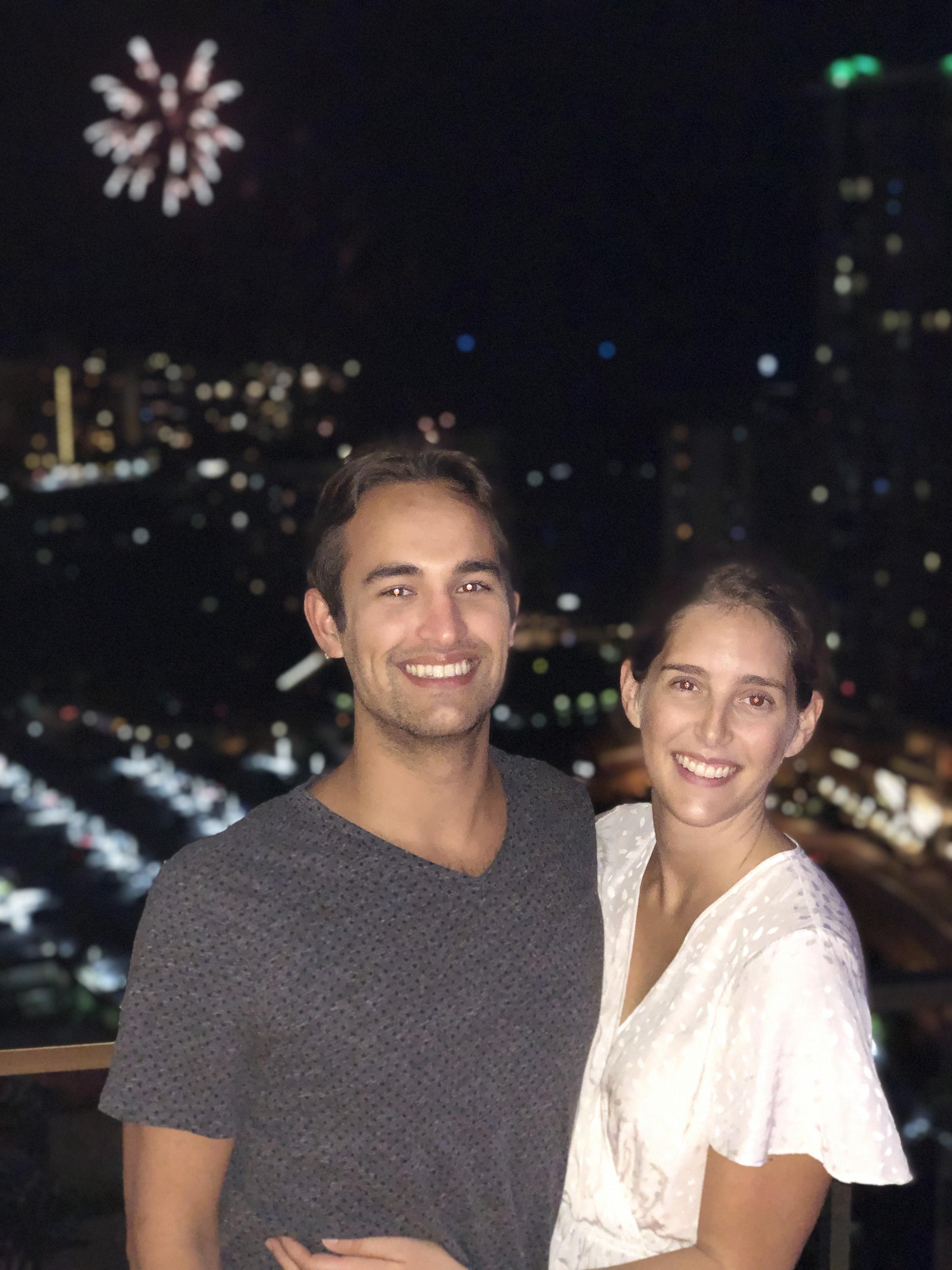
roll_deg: +0.3
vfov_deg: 36.8
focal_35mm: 52
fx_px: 1907
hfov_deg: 28.0
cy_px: 635
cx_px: 476
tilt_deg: -10.4
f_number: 2.4
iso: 400
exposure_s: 1/30
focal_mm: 6
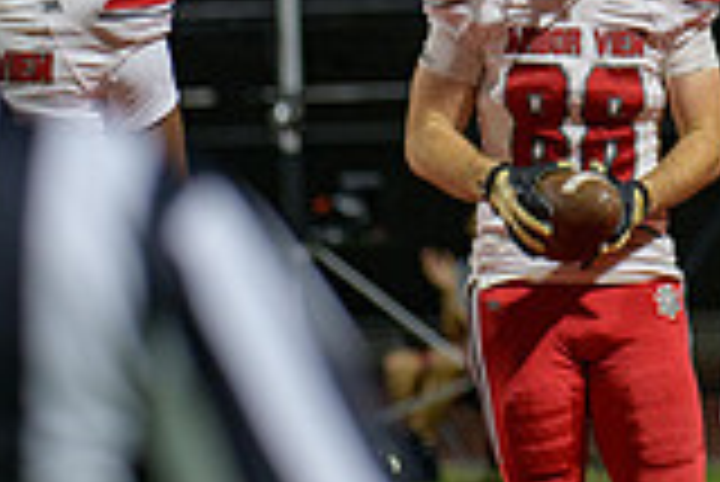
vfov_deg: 2.2
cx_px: 711
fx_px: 12311
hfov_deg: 3.3
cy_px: 38
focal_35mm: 615
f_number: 2.8
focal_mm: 170
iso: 2000
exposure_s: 1/250
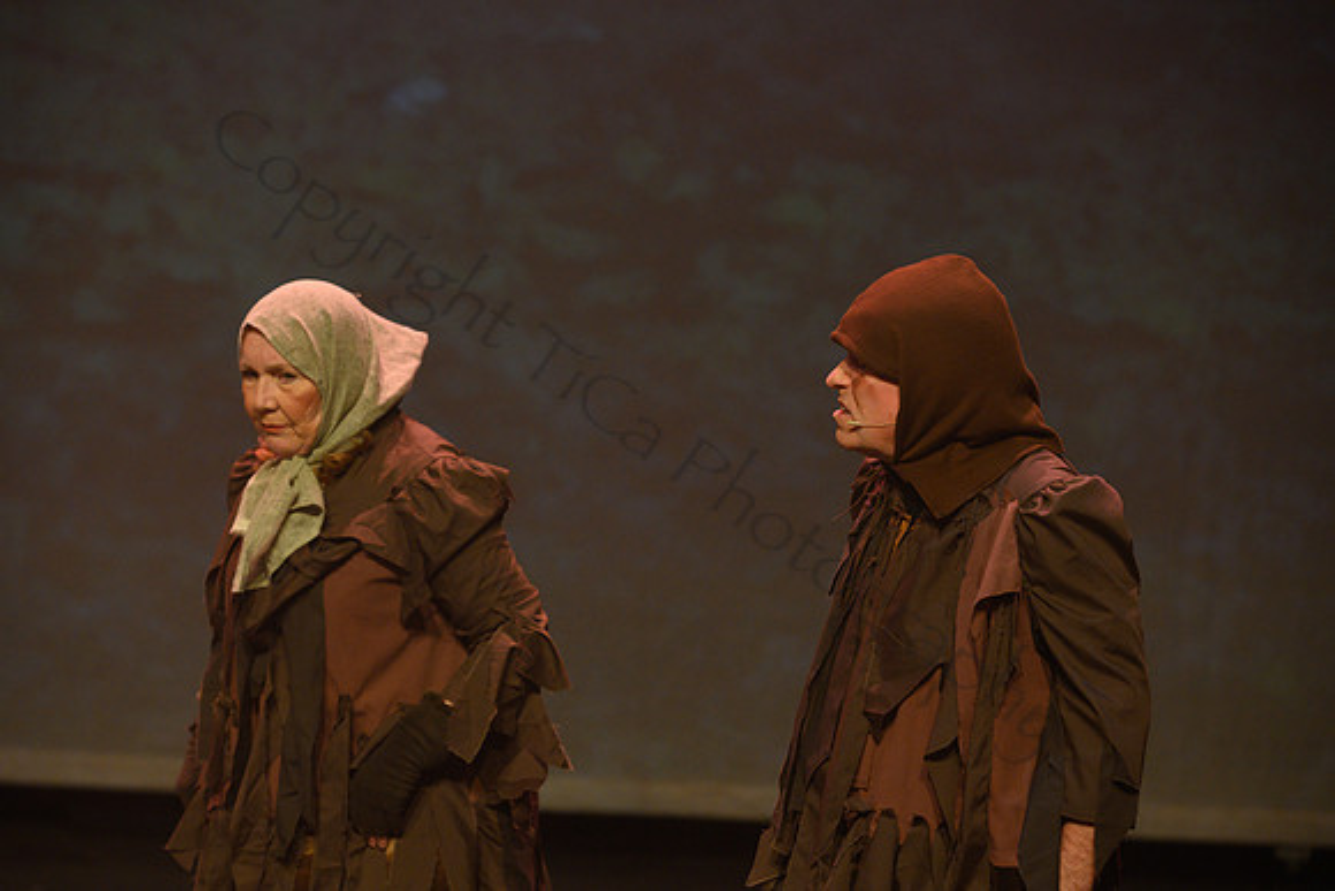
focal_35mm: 120
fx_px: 4451
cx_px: 668
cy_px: 446
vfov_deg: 11.4
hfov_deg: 17.1
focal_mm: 120
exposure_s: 1/160
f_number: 3.5
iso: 1250
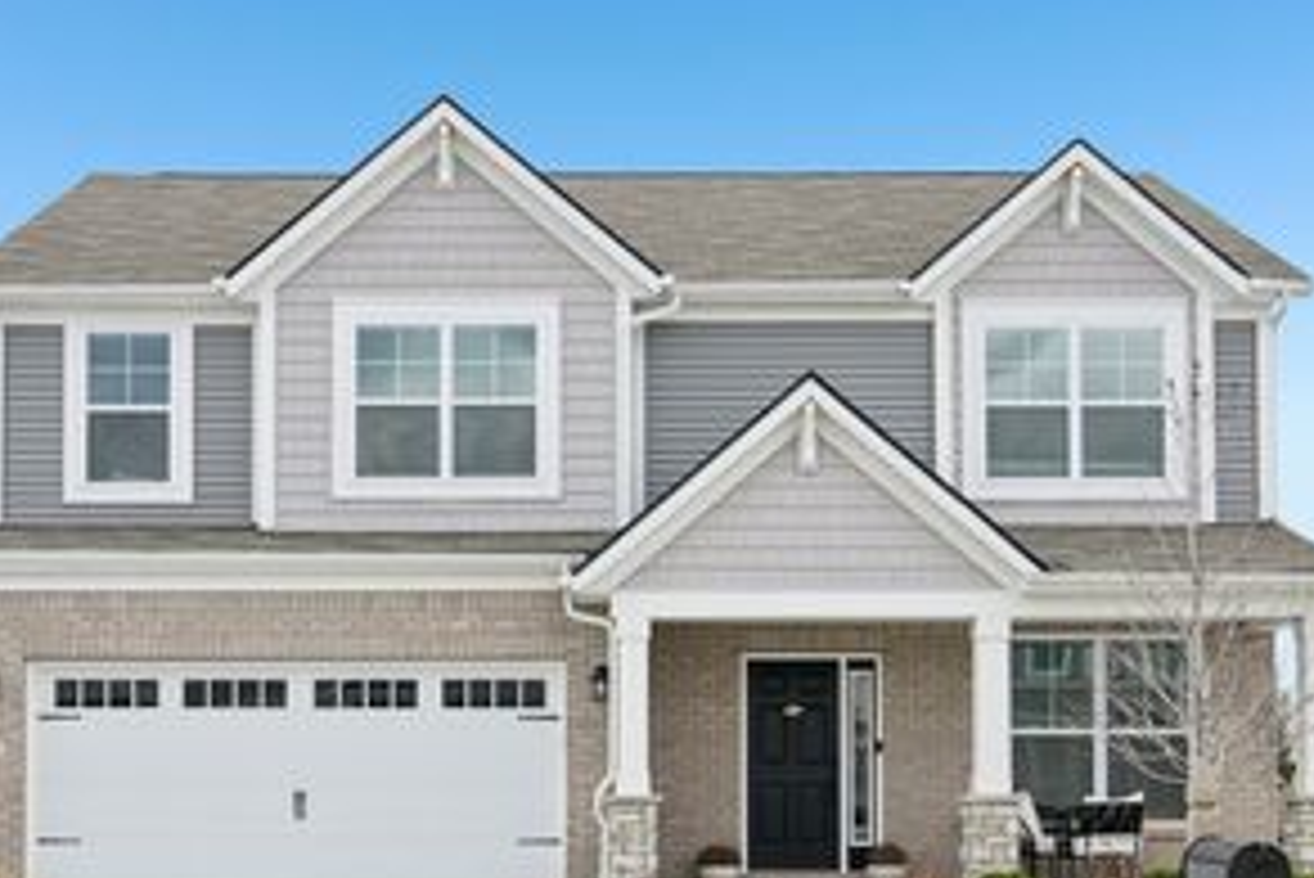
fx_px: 1935
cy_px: 723
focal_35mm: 53
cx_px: 612
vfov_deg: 25.1
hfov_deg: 37.5
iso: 100
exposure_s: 1/125
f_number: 8
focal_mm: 31
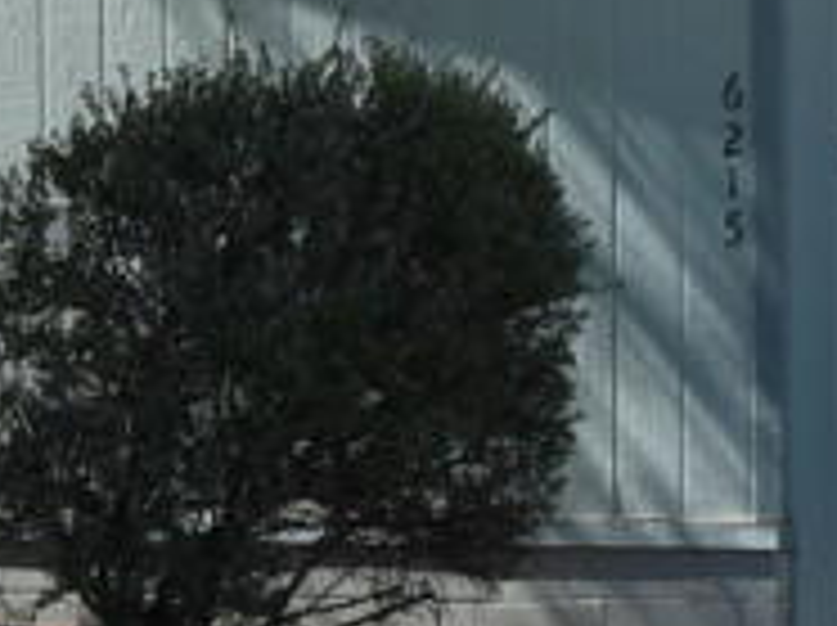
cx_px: 421
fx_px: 5747
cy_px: 142
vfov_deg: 6.2
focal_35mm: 238
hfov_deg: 8.3
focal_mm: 20
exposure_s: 1/400
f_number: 10
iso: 200
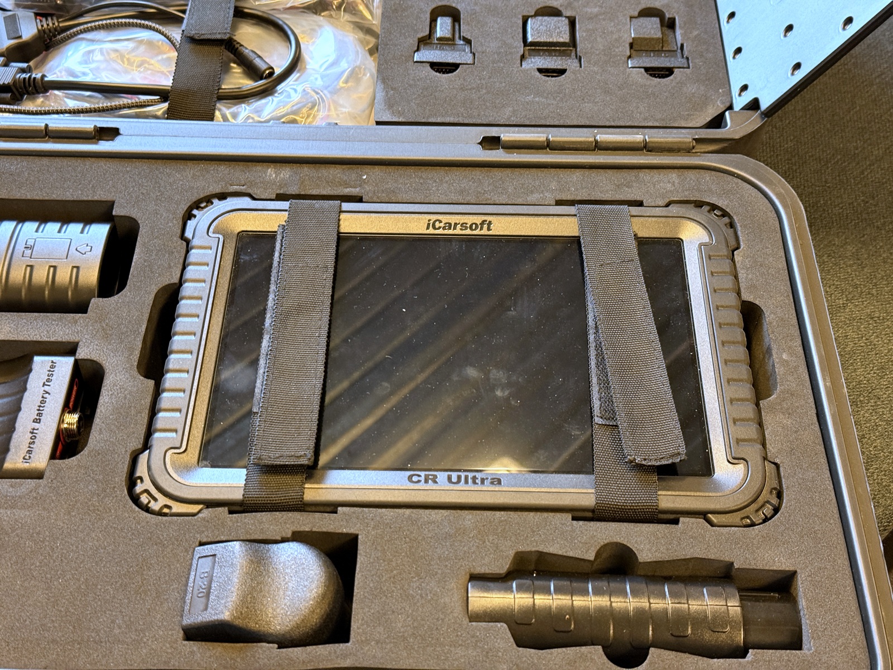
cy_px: 335
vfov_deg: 30.3
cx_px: 446
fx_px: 1238
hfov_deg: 39.7
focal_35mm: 48
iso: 200
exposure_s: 1/33
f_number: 1.78
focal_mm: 6.76
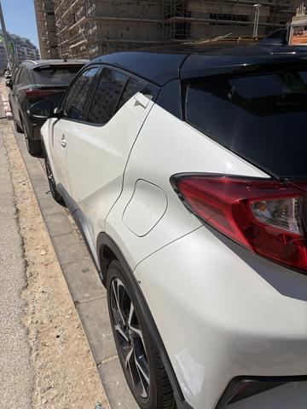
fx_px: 307
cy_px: 204
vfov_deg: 67.3
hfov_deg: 53.1
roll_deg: -0.1
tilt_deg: -22.7
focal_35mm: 26
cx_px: 154
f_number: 1.6
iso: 50
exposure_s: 1/14493
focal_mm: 5.96
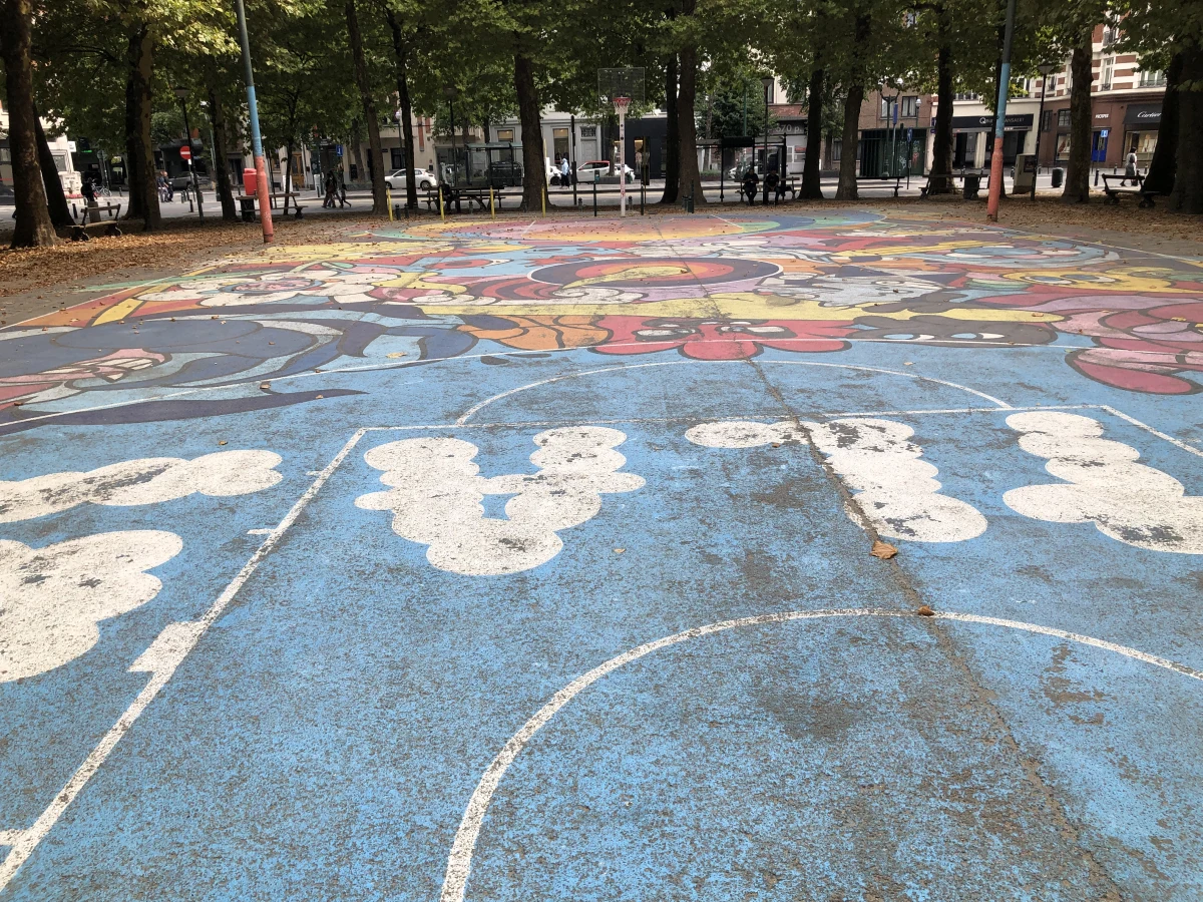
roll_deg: +2.6
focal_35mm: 28
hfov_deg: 63.4
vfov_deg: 49.7
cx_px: 602
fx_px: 973
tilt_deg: -15.3
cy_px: 451
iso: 20
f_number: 1.8
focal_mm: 4
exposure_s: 1/774
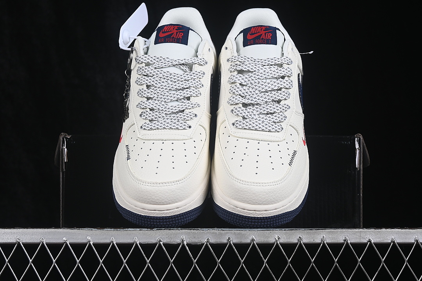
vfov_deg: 18.2
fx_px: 879
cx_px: 211
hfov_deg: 27.0
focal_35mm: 75
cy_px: 140
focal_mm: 50
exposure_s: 1/80
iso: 160
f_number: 8
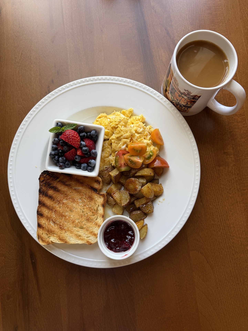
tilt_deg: -82.4
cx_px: 124
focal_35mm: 24
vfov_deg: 71.6
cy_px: 166
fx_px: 229
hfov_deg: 56.8
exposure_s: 1/120
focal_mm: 6.76
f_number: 1.78
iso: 100
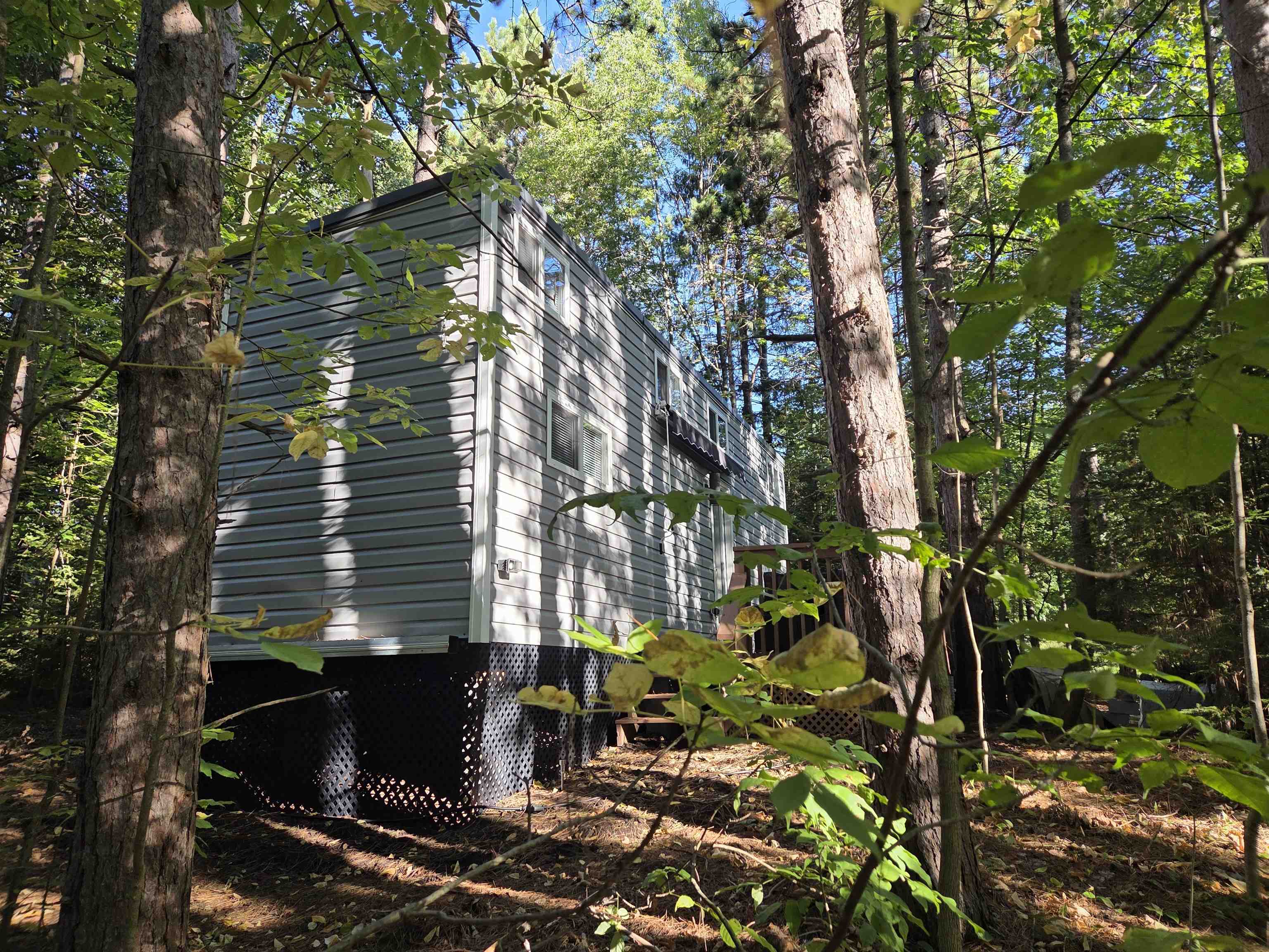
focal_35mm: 23
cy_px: 476
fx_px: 843
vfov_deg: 58.9
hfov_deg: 73.9
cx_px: 634
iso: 80
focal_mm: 5.4
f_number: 1.8
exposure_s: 1/628
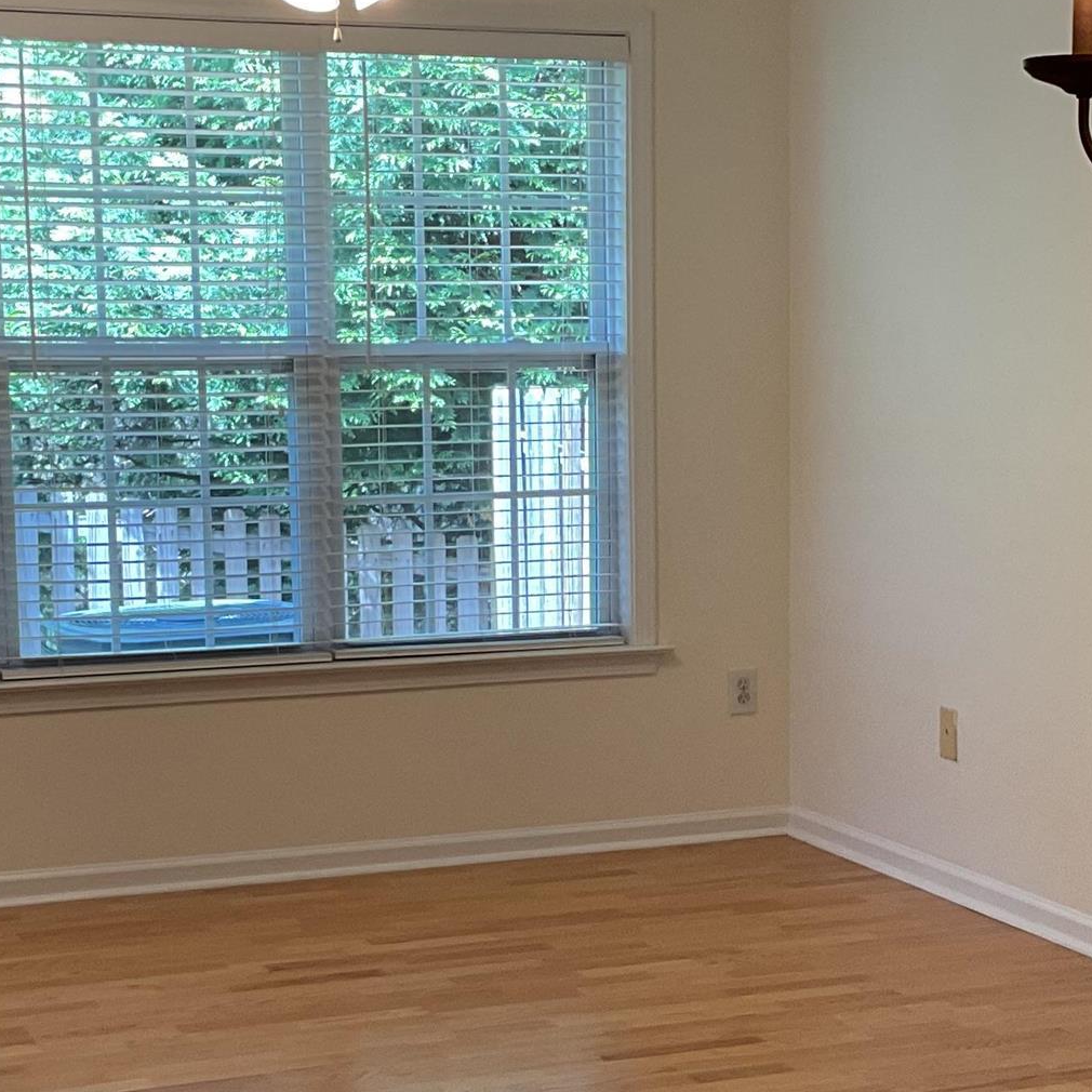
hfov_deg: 22.1
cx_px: 716
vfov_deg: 22.2
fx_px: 2784
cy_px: 660
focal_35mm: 78
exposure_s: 1/120
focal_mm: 3
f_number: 1.8
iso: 64
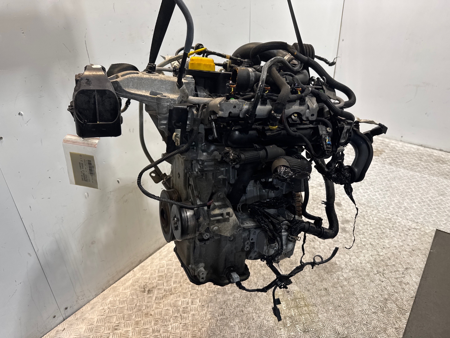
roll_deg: -0.3
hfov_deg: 71.6
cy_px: 169
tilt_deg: -30.1
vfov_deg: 56.8
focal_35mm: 24
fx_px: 312
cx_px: 225
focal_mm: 6.76
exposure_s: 1/100
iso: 80
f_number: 1.78
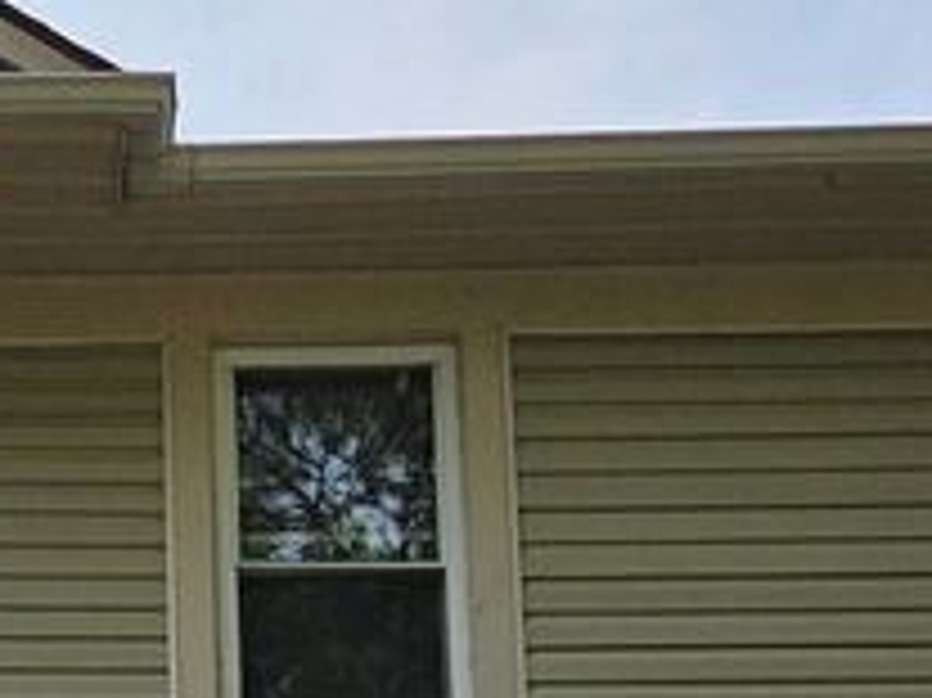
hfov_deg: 16.8
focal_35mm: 114
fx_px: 3068
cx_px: -59
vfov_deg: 11.9
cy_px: 1283
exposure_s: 1/7599
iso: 80
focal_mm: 5.4
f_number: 1.8
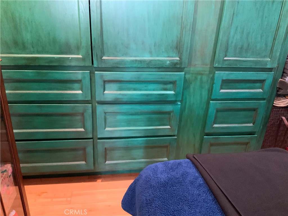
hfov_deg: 61.7
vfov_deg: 48.2
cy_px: 108
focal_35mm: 29
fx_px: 241
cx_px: 144
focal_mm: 3
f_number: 1.8
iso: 500
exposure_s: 1/30
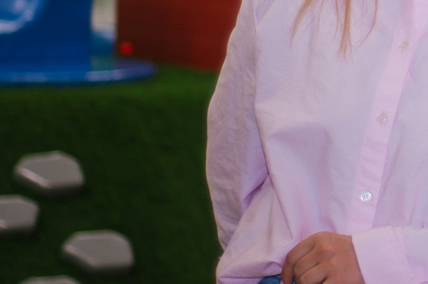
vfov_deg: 4.6
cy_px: -121
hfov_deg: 6.8
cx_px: 783
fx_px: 3492
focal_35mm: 294
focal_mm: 50
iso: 320
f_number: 2.2
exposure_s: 1/100
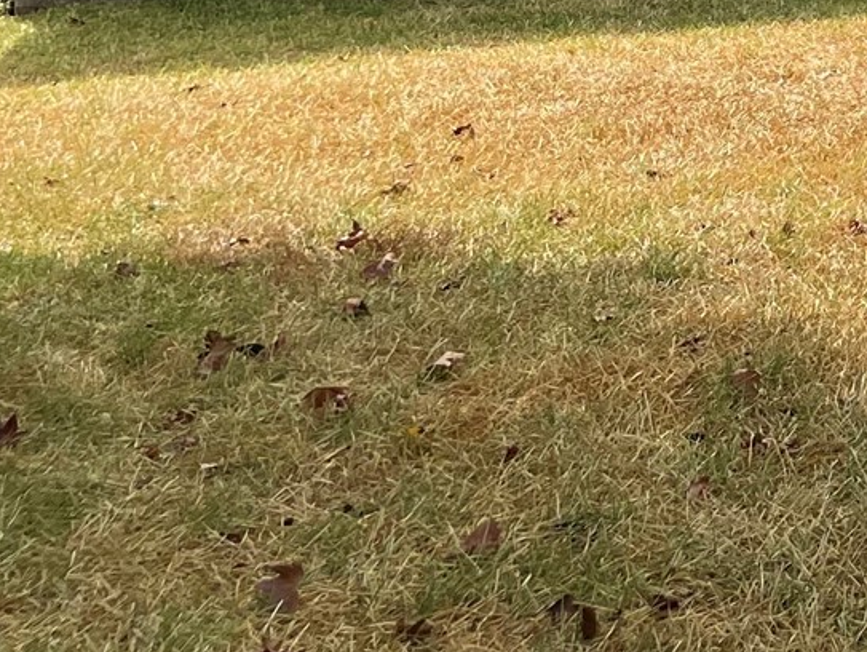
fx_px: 2456
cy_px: -396
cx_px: 1455
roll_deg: +0.9
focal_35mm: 98
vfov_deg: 13.9
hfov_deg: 17.2
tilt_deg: +2.9
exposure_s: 1/1825
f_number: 1.6
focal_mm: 4.2
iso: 32
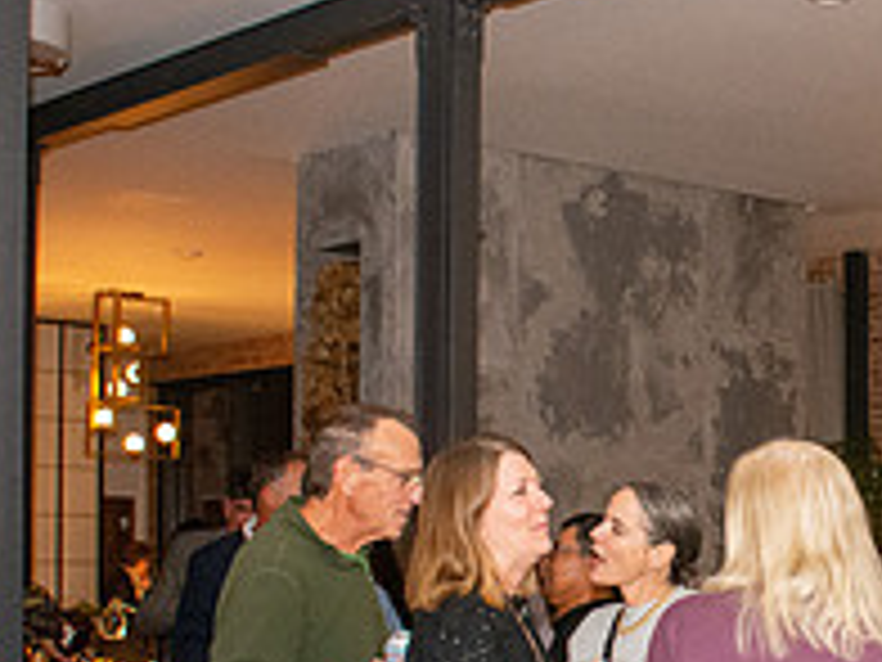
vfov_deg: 18.9
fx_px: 1962
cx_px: 765
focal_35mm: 77
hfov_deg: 24.7
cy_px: 552
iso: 5000
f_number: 8
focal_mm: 18
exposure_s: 1/160
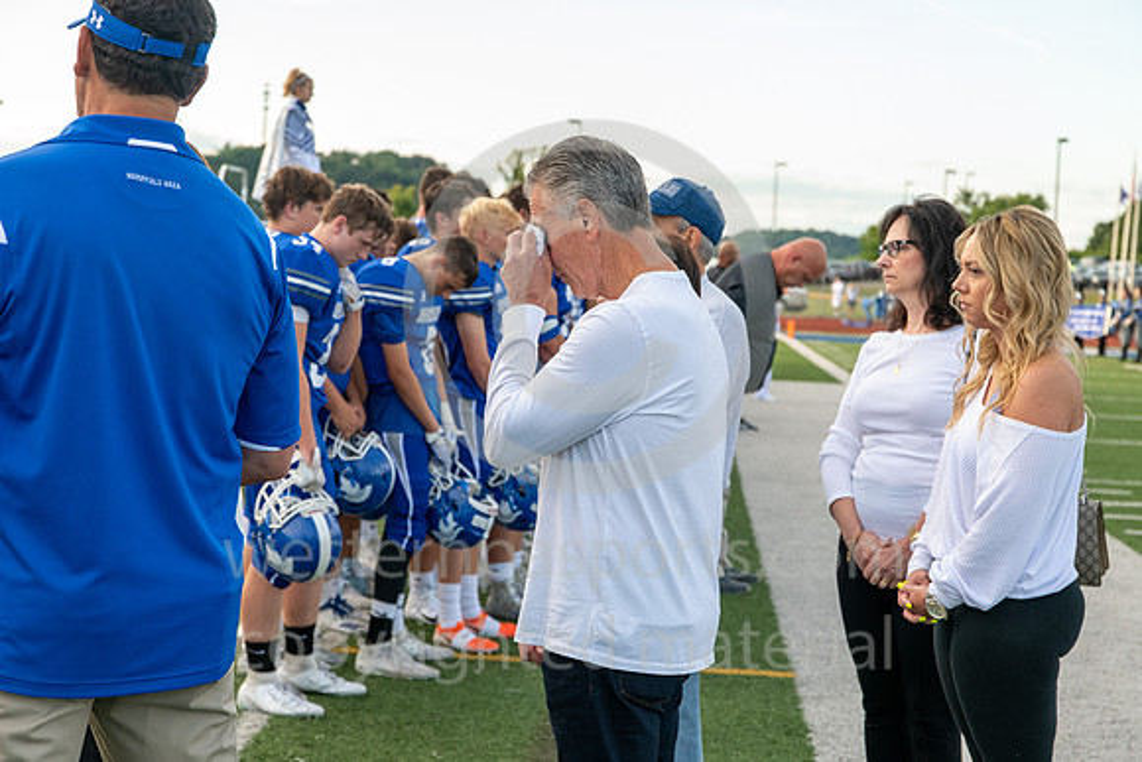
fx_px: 2221
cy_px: 381
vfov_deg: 19.5
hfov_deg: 28.8
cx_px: 571
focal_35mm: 70
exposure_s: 1/1000
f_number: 5.6
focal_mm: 70
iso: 1600
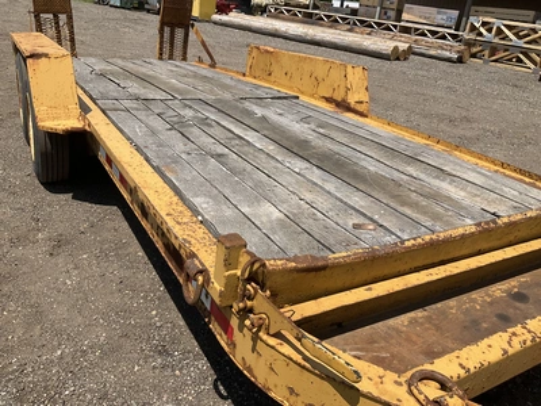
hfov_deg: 61.7
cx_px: 270
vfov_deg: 48.2
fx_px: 453
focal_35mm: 29
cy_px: 203
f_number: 1.8
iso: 25
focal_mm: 3
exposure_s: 1/2141
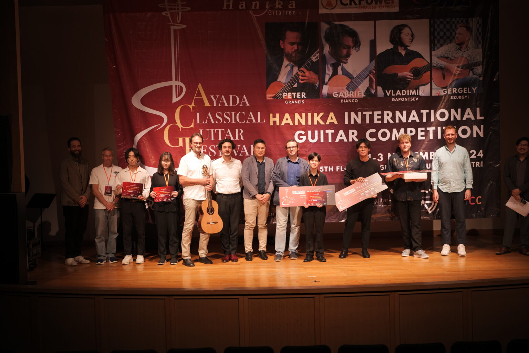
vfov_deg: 27.0
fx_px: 735
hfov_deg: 39.6
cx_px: 264
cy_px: 176
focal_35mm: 50
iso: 400
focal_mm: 50
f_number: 1.6
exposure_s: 1/200
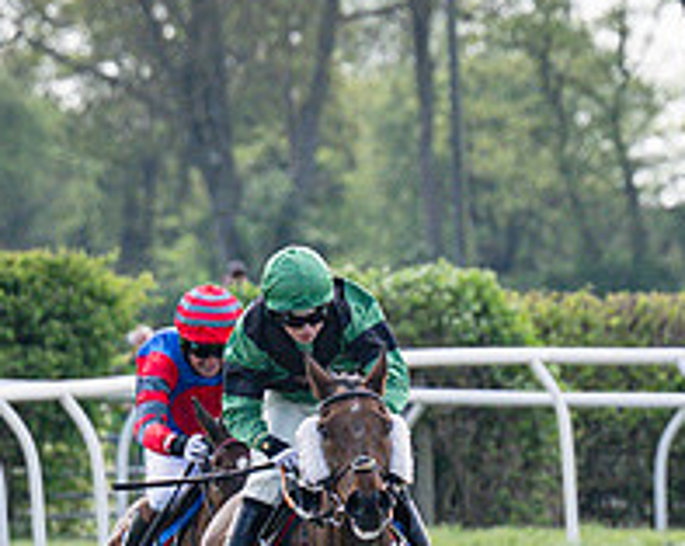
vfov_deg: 1.2
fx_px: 25081
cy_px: 545
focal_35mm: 1239
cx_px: 558
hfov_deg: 1.6
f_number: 4
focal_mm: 155
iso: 400
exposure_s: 1/2000
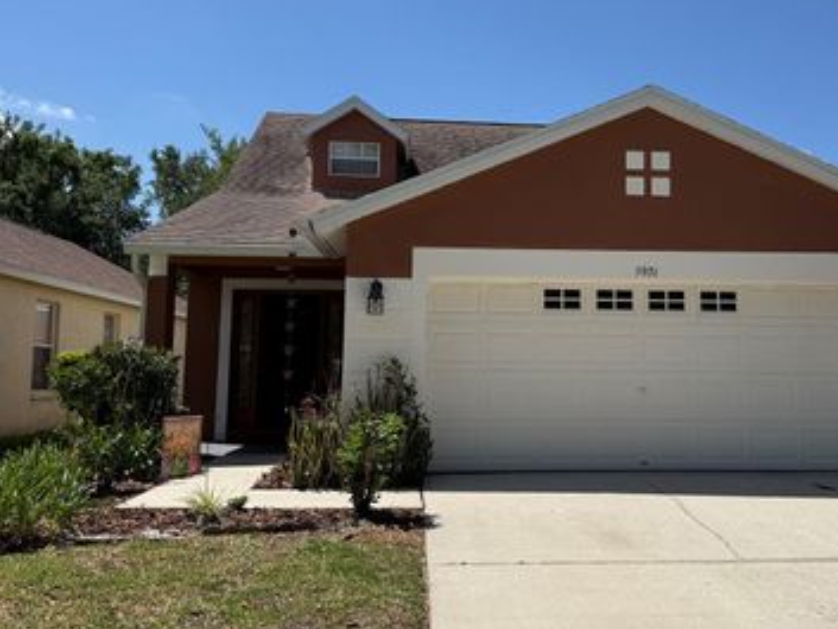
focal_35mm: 34
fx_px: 823
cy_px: 284
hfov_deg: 53.4
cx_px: 518
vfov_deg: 41.8
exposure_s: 1/6711
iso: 80
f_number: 1.78
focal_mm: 6.76
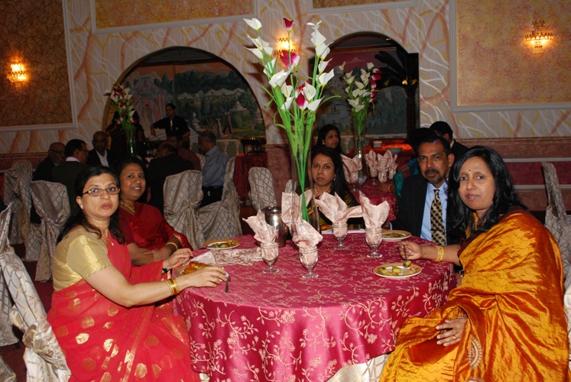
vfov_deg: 37.0
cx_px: 286
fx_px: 572
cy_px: 191
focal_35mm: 36
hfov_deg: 53.1
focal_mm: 24
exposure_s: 1/60
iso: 800
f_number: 7.1
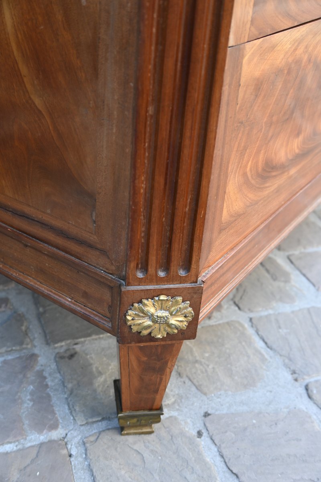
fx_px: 542
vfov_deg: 47.9
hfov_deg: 33.0
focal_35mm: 40
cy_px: 241
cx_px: 160
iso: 400
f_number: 3.8
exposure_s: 1/200
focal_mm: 27
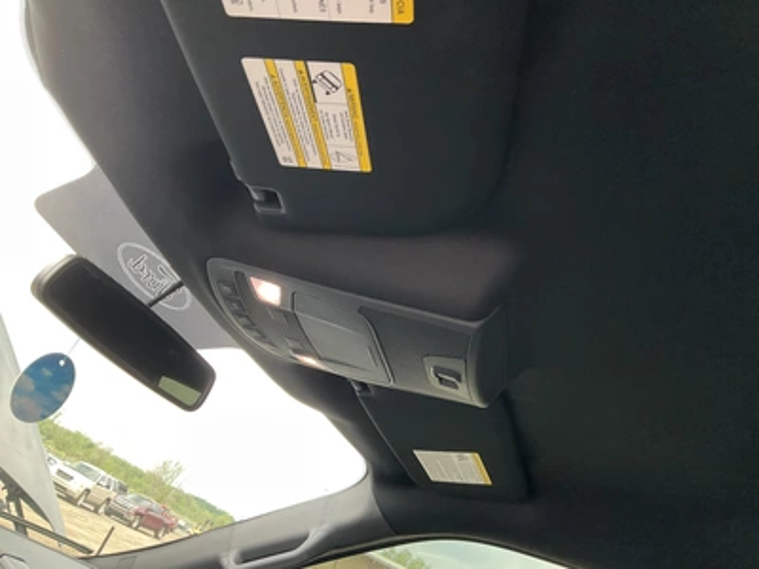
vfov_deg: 48.2
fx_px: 636
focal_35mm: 29
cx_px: 380
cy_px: 284
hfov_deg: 61.7
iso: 64
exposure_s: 1/122
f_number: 1.8
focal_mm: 3
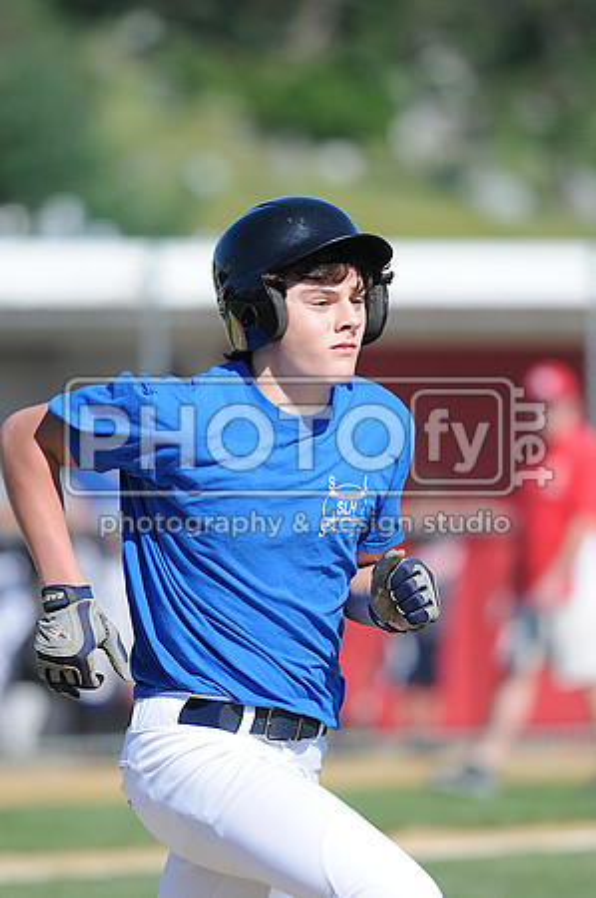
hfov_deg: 3.0
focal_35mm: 450
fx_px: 11200
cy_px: 449
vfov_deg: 4.6
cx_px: 298
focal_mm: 300
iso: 200
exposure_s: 1/1600
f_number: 4
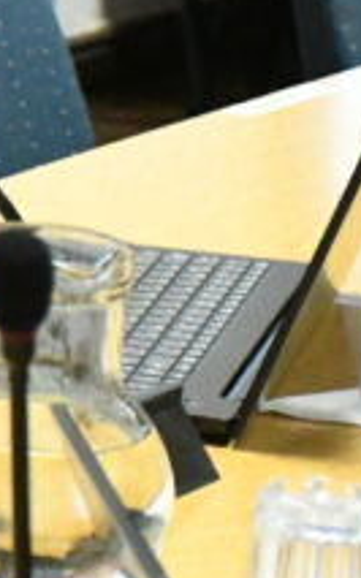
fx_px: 4017
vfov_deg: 8.2
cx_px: -860
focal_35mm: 255
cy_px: 42
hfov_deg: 4.8
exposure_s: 1/200
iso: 12800
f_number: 4.2
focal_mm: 35
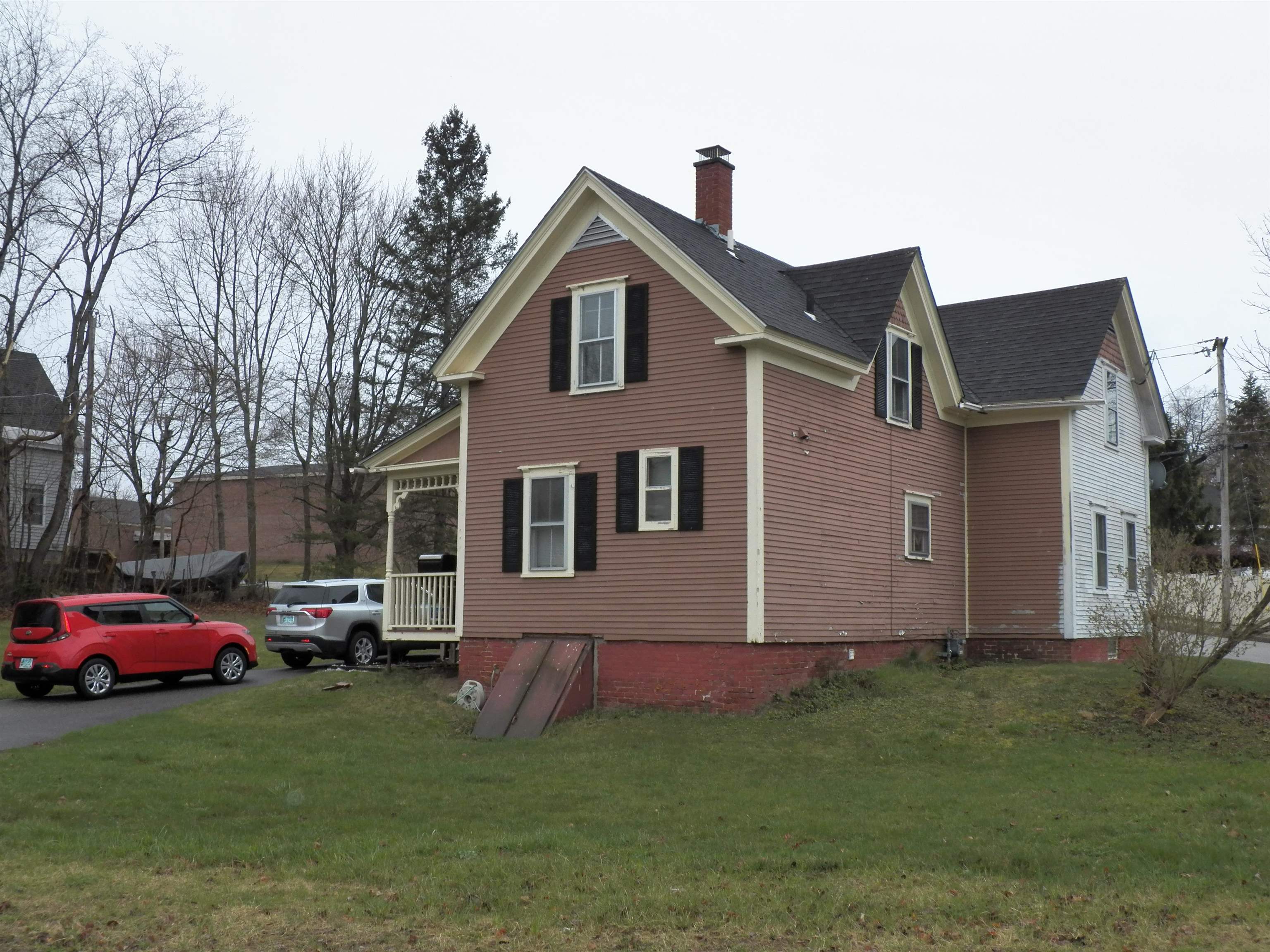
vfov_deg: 40.7
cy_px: 476
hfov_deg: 52.6
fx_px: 1284
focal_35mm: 35
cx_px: 635
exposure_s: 1/320
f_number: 4
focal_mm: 6.3
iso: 125
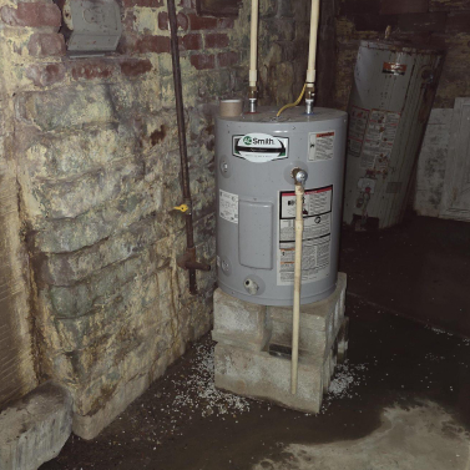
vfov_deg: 46.0
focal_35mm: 36
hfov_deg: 45.9
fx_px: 553
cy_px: 233
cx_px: 194
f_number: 1.7
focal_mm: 6.3
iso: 125
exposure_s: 1/12.4
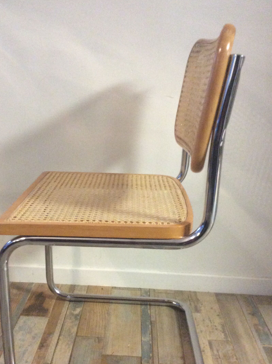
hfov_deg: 36.7
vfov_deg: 47.8
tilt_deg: -18.7
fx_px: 410
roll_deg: -1.4
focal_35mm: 39
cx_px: 116
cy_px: 207
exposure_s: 1/17
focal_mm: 3.3
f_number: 2.4
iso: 320
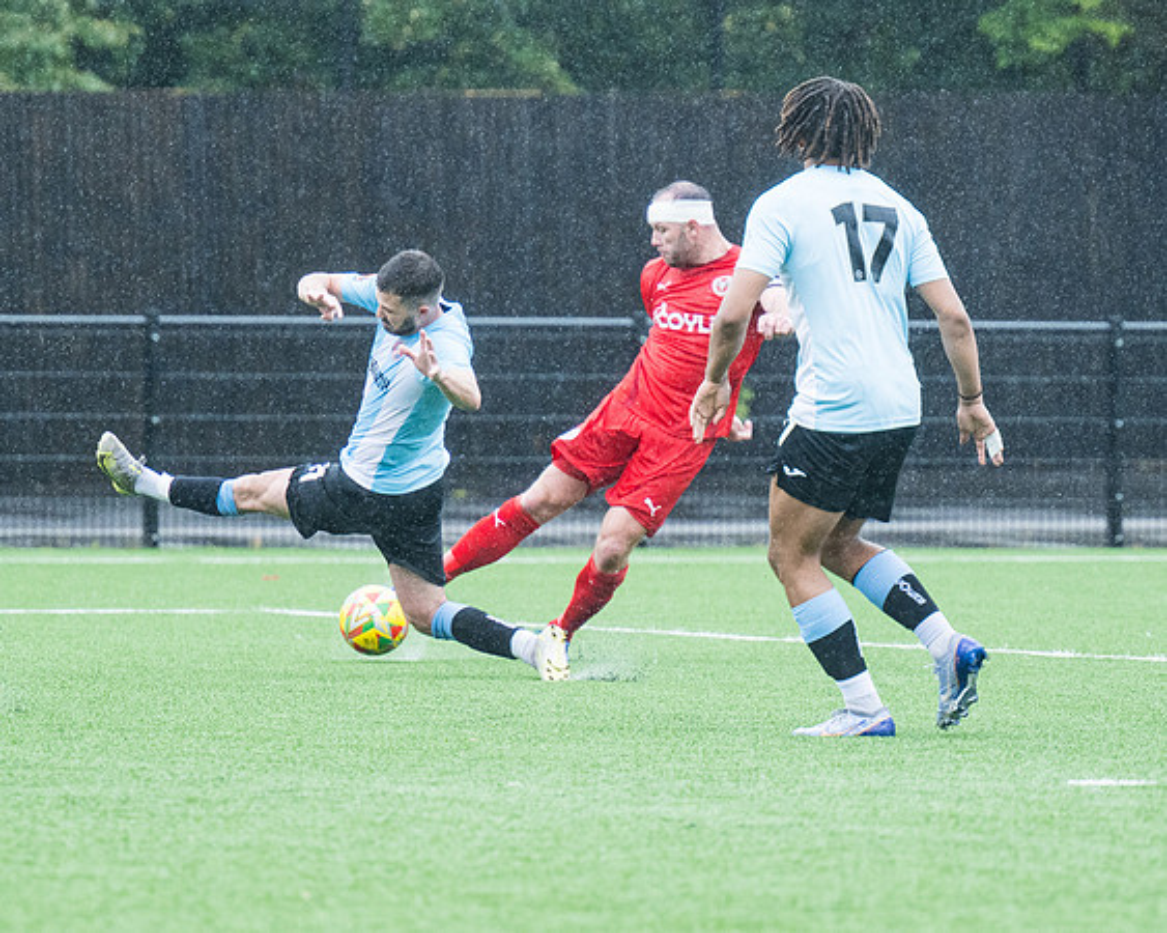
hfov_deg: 4.5
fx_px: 14938
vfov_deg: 3.6
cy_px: 286
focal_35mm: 433
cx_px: 646
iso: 1000
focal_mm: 210
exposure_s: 1/1600
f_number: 4
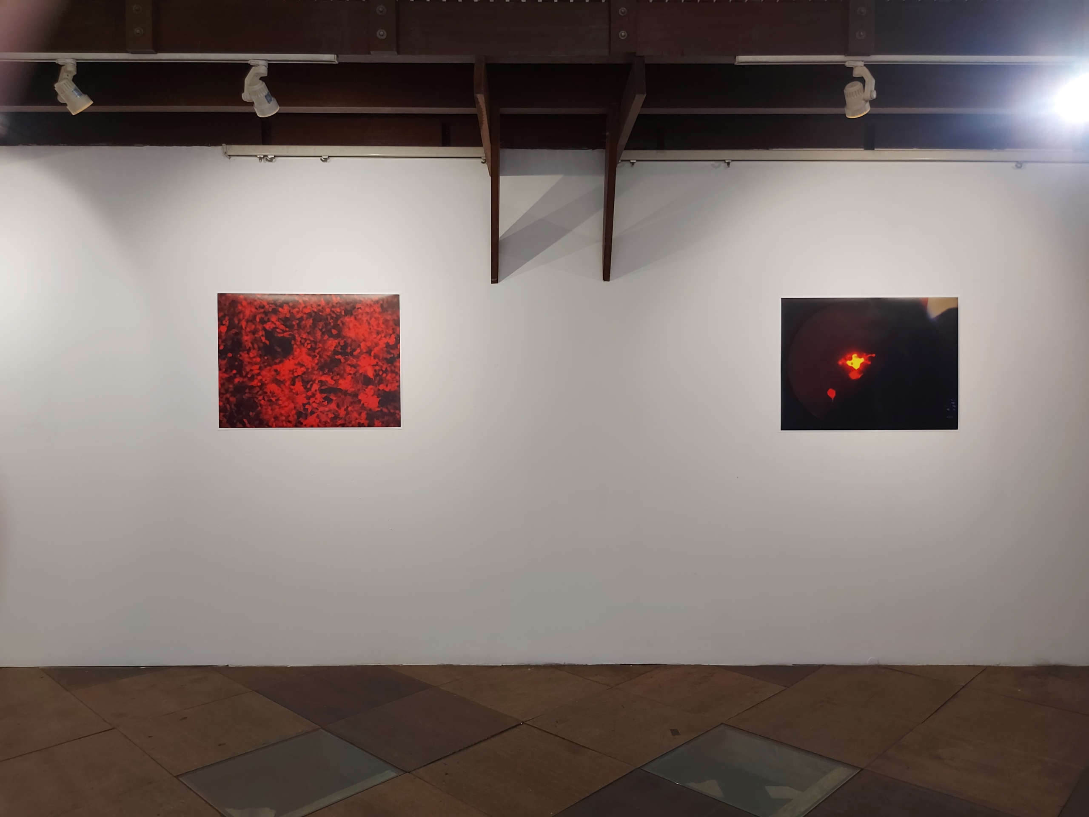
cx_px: 544
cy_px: 408
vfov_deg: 56.8
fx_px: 755
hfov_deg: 71.6
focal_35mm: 24
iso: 160
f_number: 1.8
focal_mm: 5.23
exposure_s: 1/50
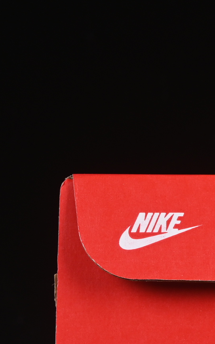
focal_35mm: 245
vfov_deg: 8.5
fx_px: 2297
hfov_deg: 5.3
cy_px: 275
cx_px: 369
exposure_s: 1/80
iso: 160
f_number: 8
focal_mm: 50
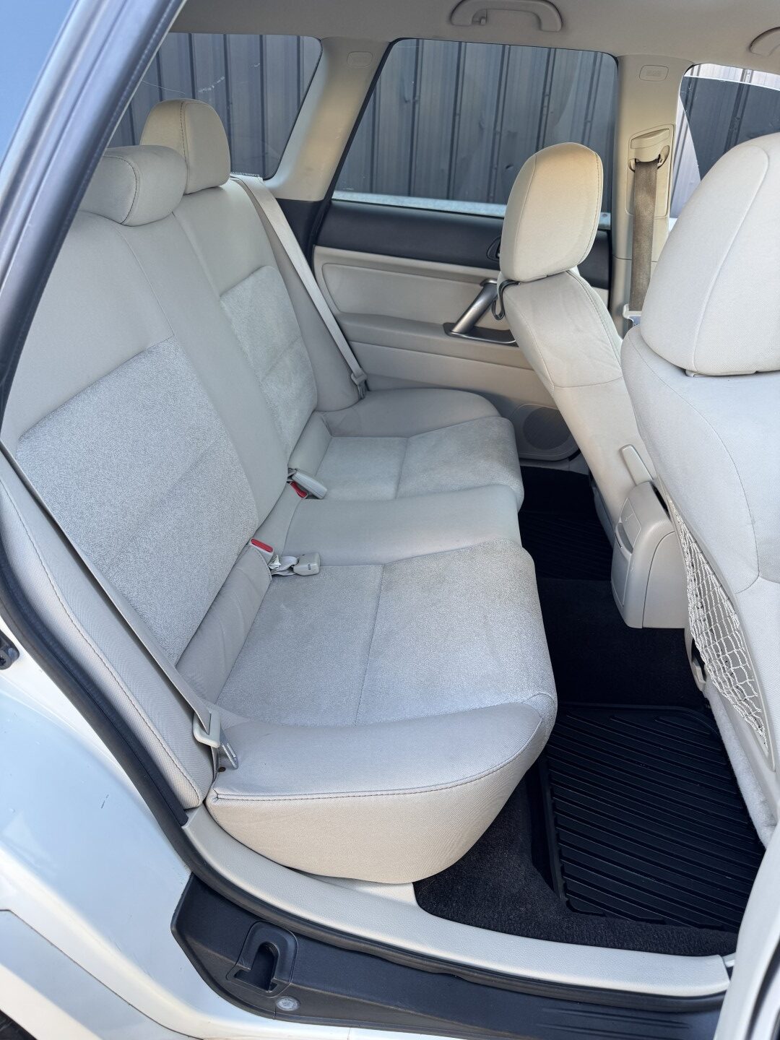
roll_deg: -1.9
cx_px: 390
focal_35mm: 24
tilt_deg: -27.8
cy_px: 520
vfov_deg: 71.6
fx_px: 721
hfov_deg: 56.8
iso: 80
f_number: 1.78
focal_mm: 6.76
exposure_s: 1/121
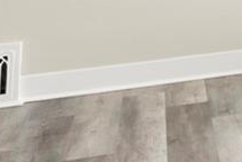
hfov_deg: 11.3
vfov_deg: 10.6
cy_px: -156
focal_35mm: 119
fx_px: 801
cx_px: 706
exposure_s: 1/8
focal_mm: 16
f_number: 8
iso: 250
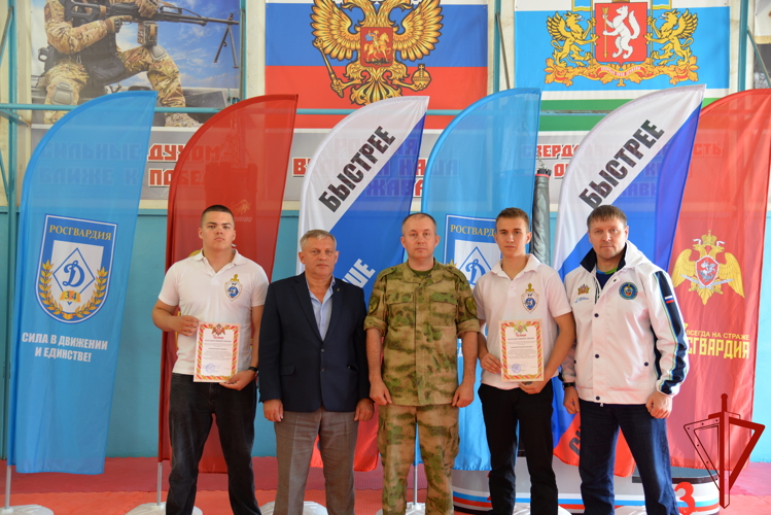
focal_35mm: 35
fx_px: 750
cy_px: 258
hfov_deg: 54.4
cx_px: 386
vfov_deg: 37.9
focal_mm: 35
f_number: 4
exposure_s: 1/25
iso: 500
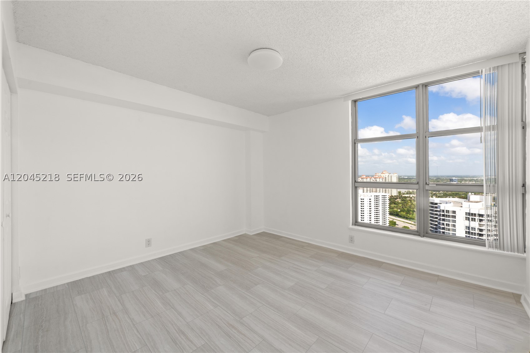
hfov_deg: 104.3
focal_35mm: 14
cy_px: 176
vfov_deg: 81.2
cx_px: 265
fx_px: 206
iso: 320
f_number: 10
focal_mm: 14
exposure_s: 1/25
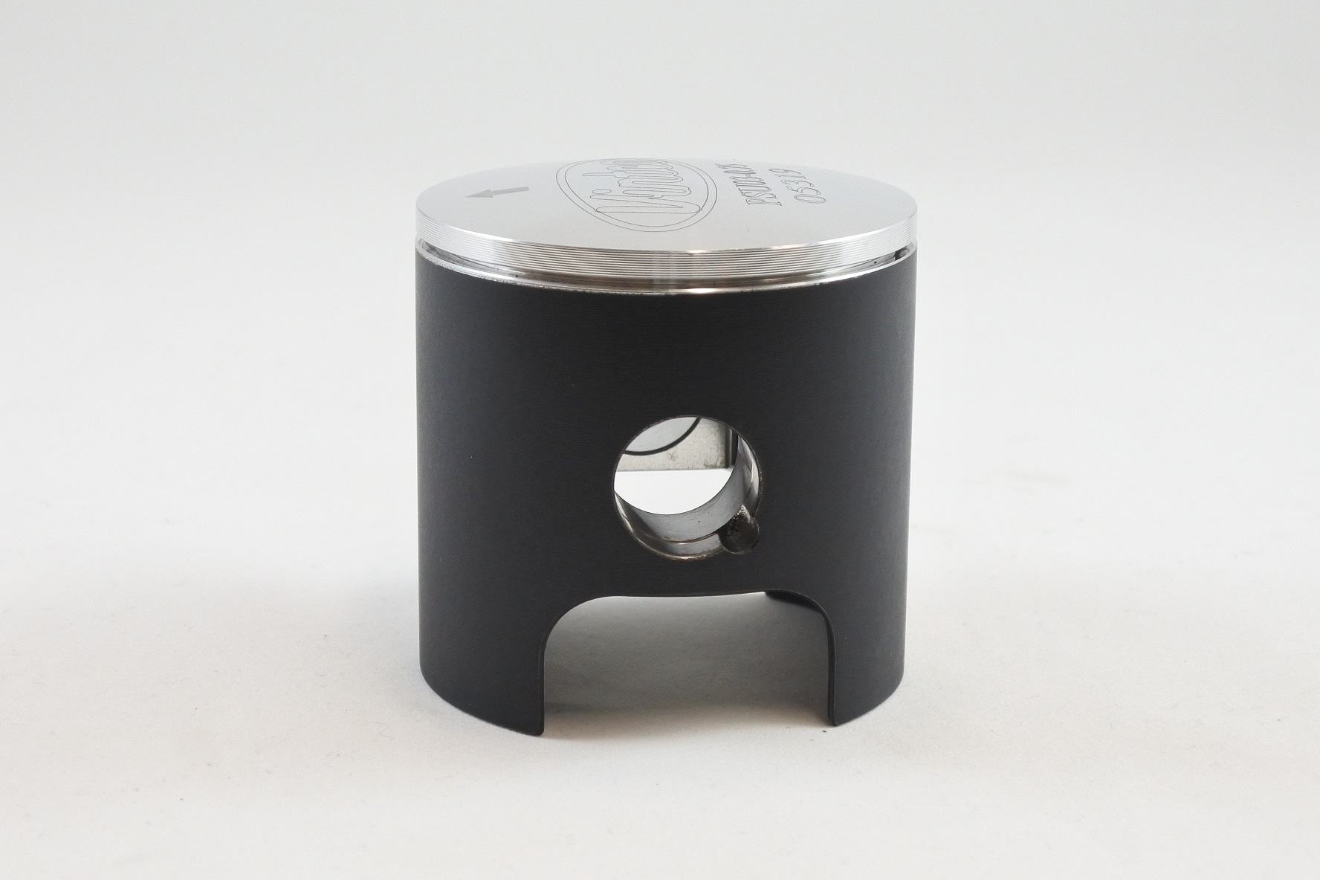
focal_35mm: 46
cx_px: 660
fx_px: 1687
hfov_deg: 42.7
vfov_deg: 29.2
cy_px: 440
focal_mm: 17.2
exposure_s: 1/125
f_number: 4.5
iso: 500
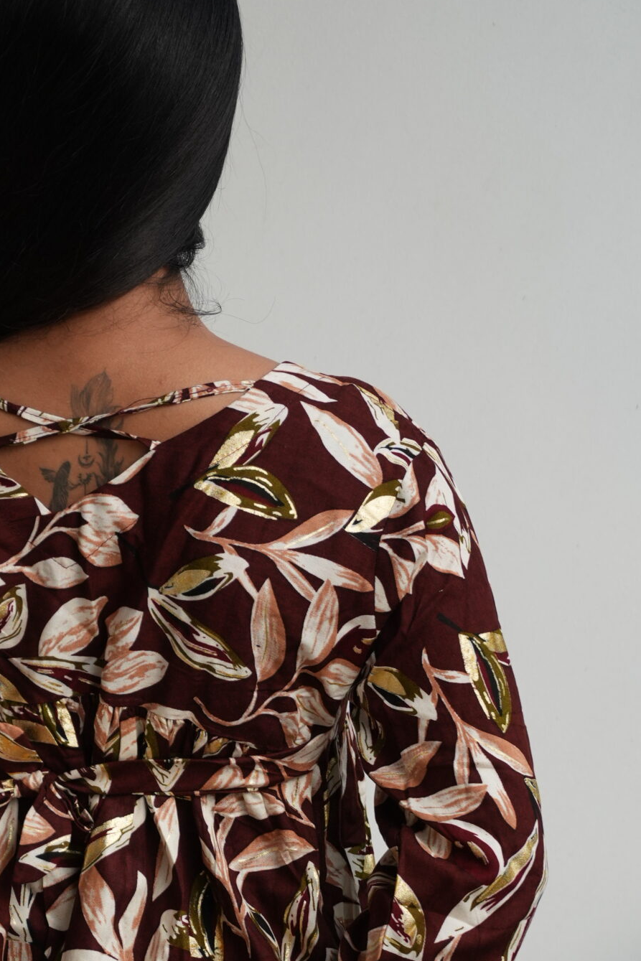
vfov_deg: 8.6
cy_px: 777
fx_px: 6353
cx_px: 36
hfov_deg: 5.8
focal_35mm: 238
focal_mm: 83
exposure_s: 1/1000
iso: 320
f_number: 4
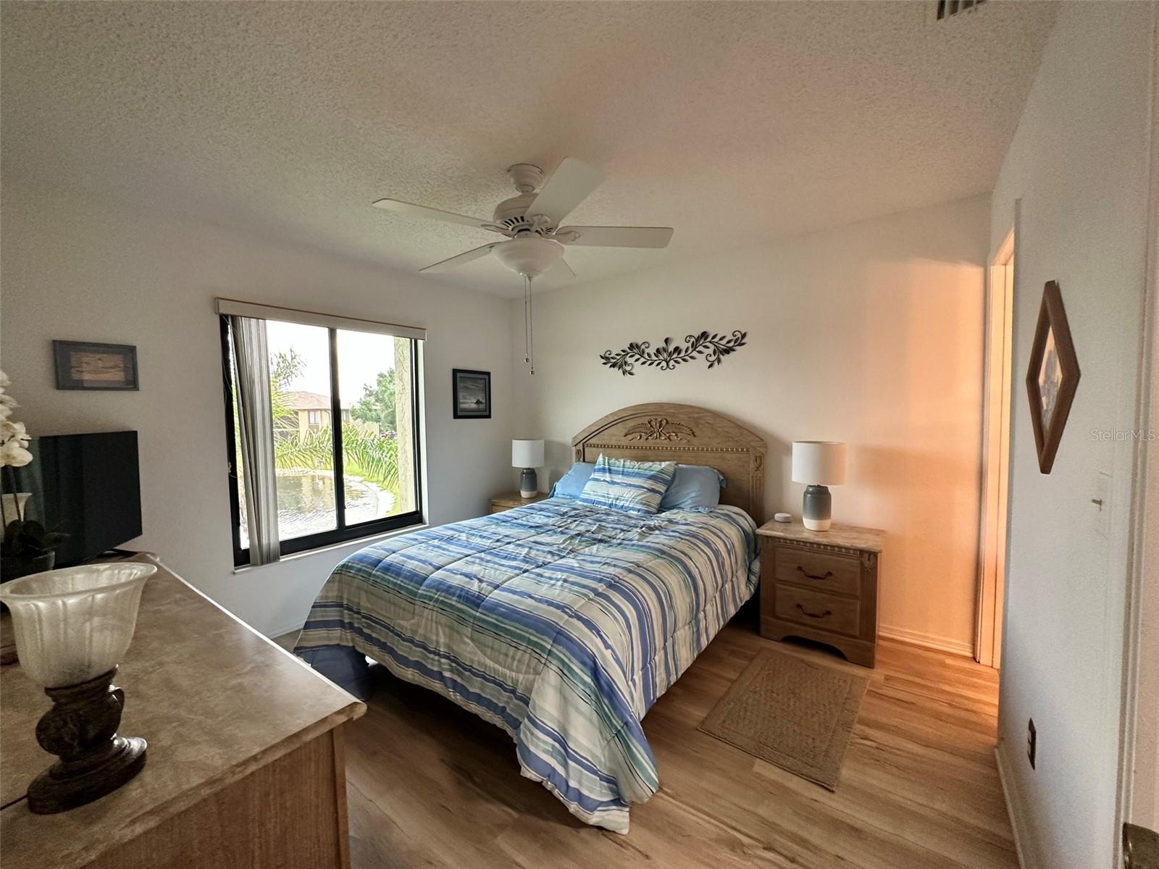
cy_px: 434
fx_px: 469
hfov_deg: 102.1
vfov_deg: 85.7
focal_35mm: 14
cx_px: 580
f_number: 2.2
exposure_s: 1/60
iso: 200
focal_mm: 2.22
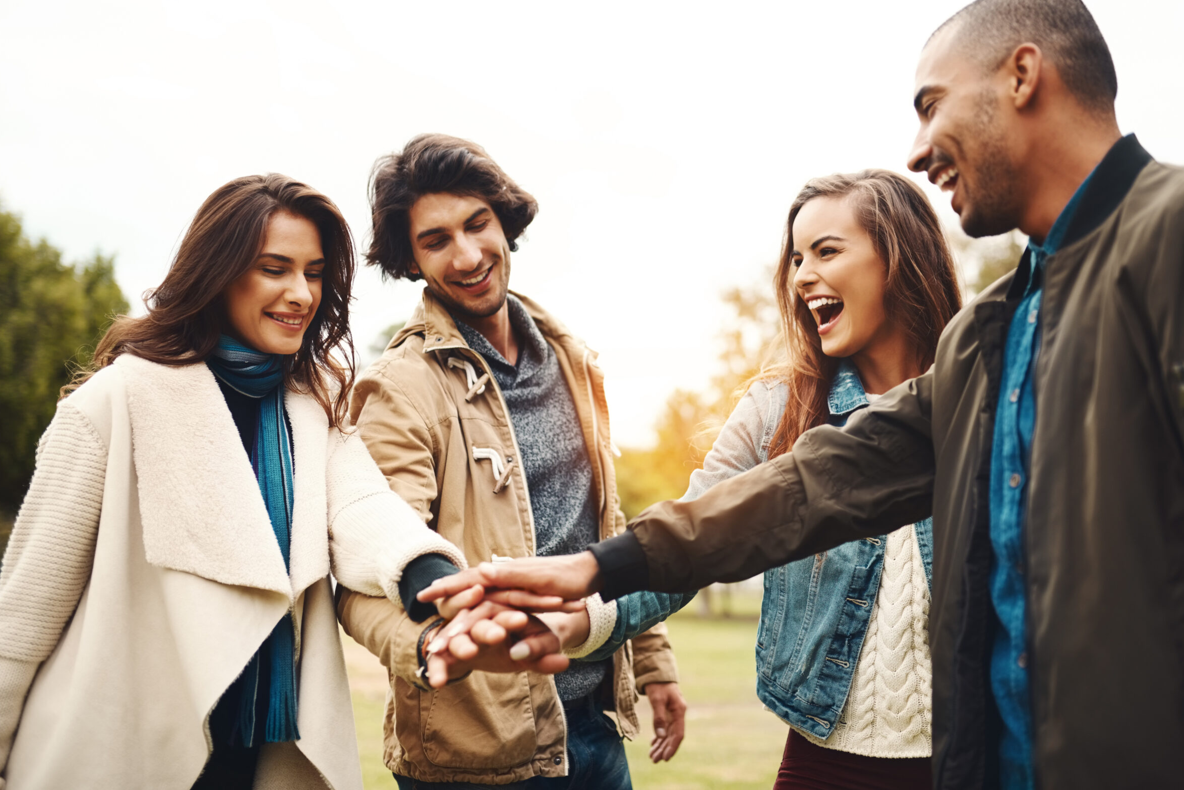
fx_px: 1250
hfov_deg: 50.7
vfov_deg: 35.1
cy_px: 364
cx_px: 616
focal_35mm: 38
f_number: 1.8
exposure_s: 1/1000
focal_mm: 35
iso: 200
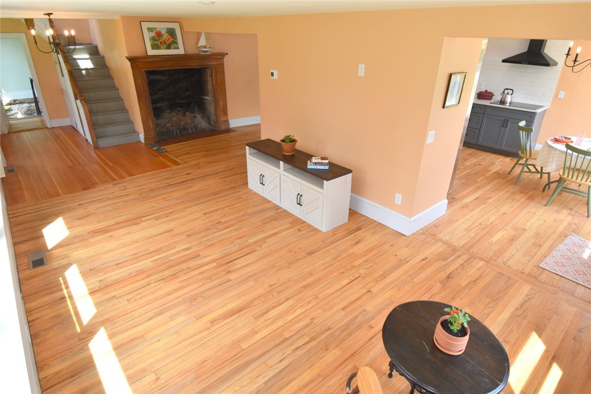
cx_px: 296
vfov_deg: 63.2
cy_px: 197
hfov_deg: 85.4
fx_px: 320
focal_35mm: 20
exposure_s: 1/25
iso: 100
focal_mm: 13
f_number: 6.3
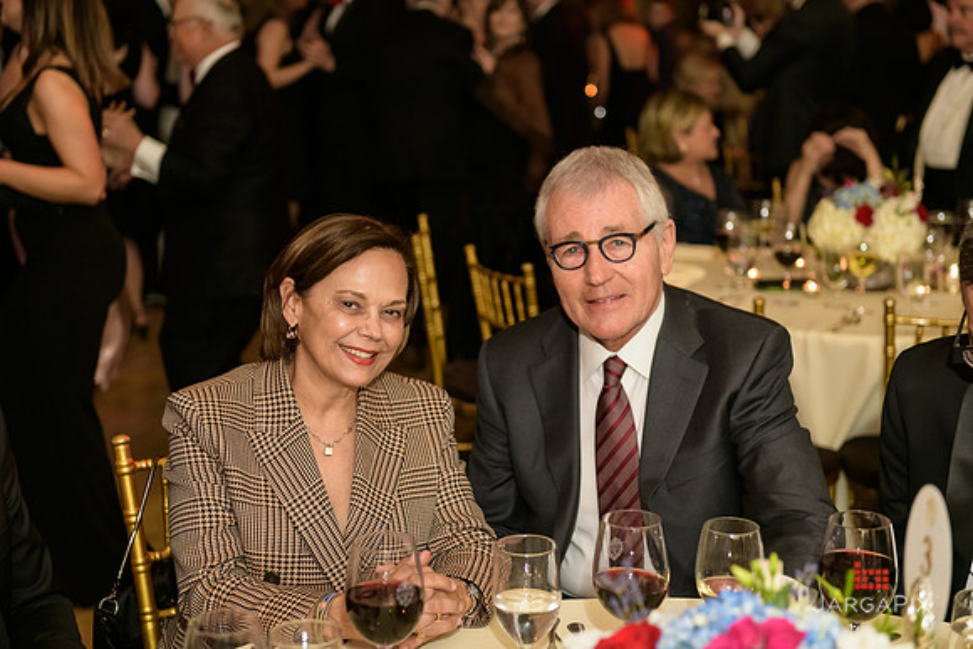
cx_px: 486
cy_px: 324
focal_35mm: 62
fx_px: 1676
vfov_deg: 21.9
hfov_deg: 32.4
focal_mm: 62
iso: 1600
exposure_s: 1/100
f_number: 3.2
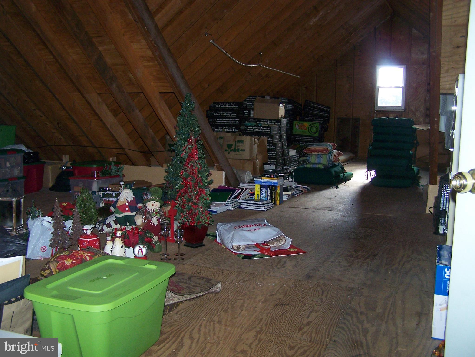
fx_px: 522
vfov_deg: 37.8
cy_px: 178
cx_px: 238
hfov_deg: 48.9
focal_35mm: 38
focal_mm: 6.3
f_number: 2.8
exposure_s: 1/60
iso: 160
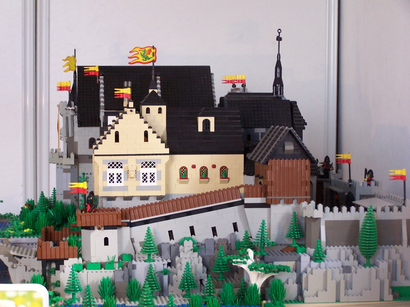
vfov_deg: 15.7
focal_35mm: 94
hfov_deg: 20.9
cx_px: 205
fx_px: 1113
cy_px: 154
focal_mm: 15.6
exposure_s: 1/15
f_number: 3.2
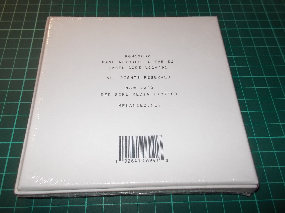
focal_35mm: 30
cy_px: 110
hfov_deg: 60.0
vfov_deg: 46.8
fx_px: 247
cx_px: 138
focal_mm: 4.1
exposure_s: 1/30
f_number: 3.3
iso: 200
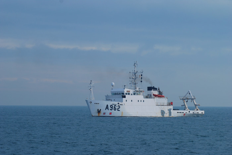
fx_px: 1452
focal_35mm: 225
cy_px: 78
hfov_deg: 9.1
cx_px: 116
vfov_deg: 6.1
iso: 100
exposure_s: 1/320
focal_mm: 150
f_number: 6.3
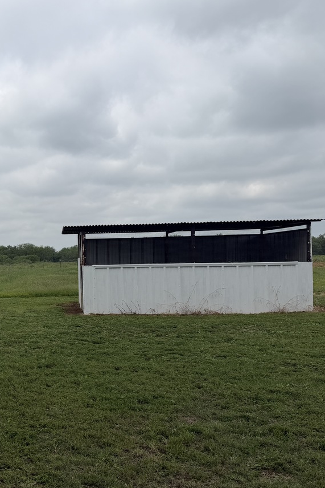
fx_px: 568
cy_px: 260
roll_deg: +2.3
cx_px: -9
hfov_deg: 29.5
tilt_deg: +1.0
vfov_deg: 46.4
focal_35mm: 42
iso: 80
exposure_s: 1/8130
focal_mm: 6.76
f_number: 1.78
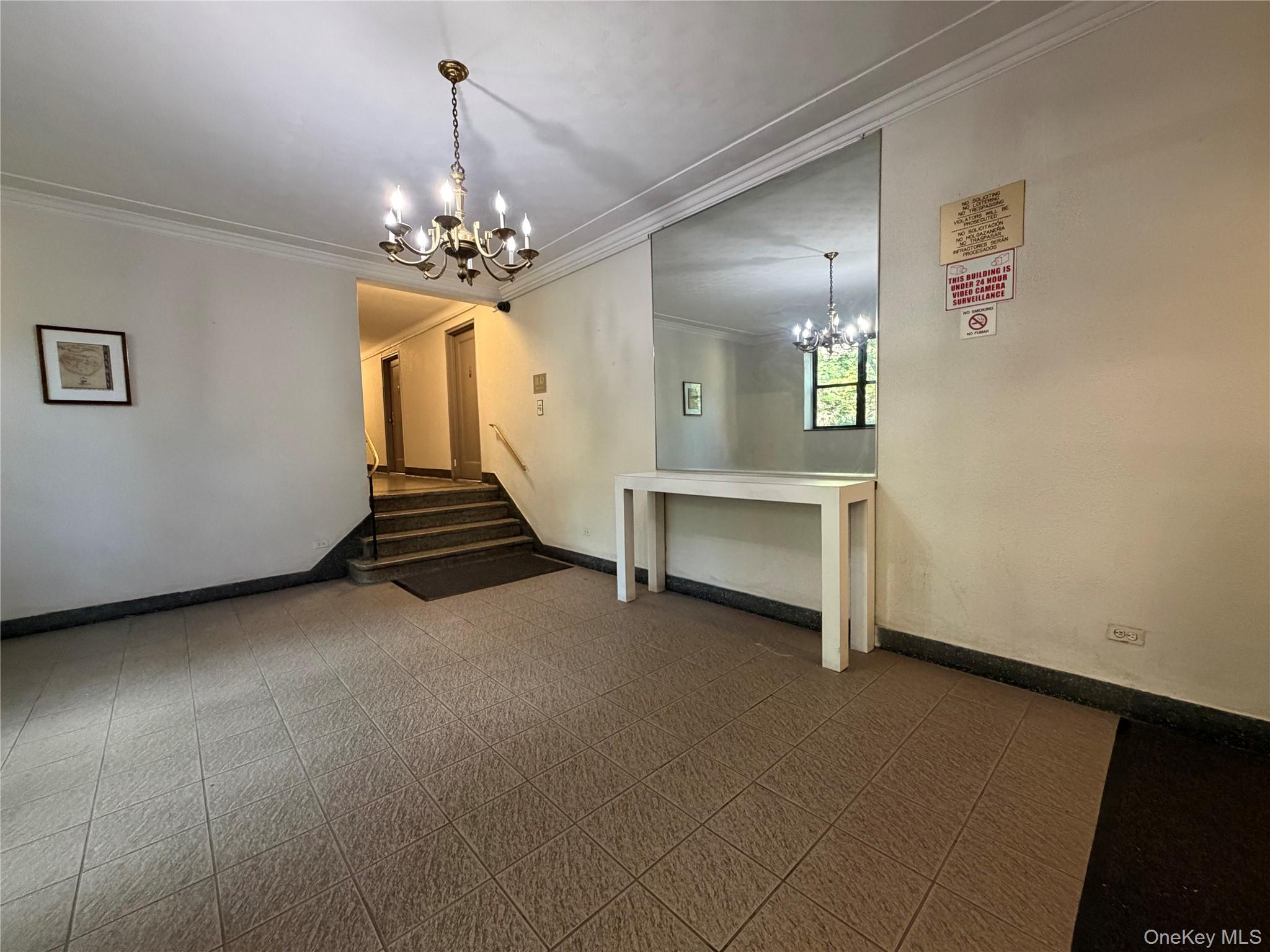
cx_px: 635
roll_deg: +0.6
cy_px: 476
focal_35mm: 14
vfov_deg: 85.7
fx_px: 514
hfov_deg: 102.1
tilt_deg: -3.9
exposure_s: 1/60
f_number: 2.2
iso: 500
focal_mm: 2.22
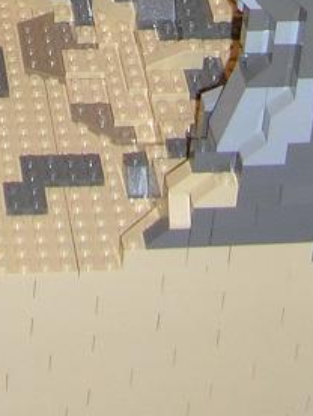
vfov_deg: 11.3
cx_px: -6
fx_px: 1915
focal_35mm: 159
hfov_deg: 9.3
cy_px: -413
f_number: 2.9
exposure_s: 1/60.1
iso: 50
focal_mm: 5.7
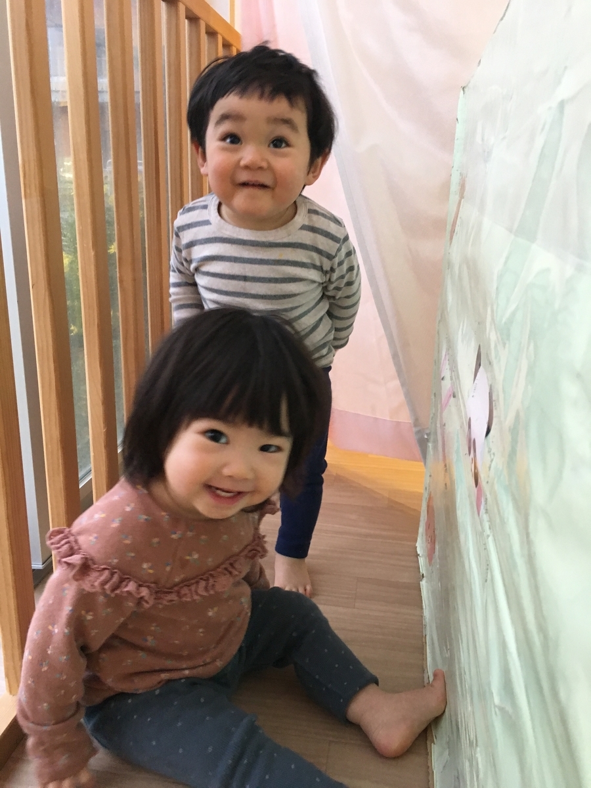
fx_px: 660
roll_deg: -2.8
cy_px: 394
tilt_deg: -17.4
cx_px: 296
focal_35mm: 29
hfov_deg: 48.2
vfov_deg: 61.7
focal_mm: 4.15
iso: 160
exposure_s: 1/30
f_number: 2.2
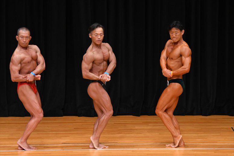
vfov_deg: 5.1
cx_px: 117
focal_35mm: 270
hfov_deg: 7.6
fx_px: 1754
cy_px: 78
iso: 3200
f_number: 5.6
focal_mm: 180
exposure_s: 1/400
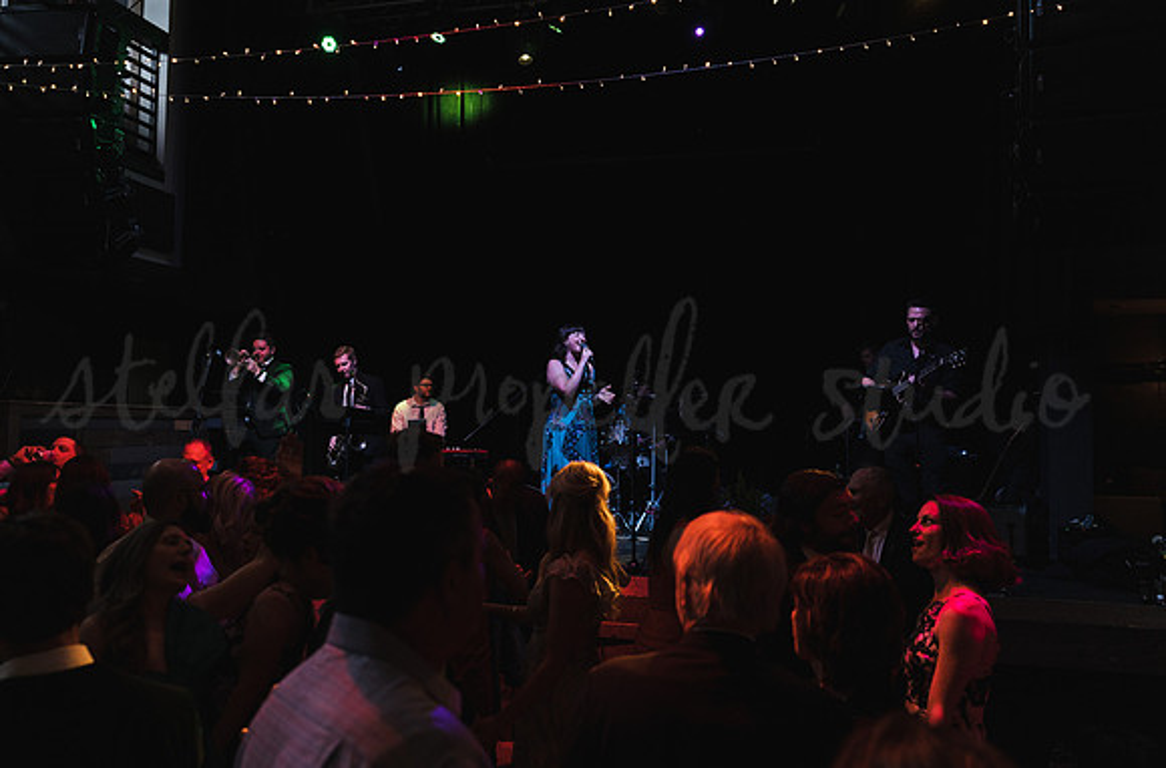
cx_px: 549
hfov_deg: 61.7
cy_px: 370
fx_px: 975
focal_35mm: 30
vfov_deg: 43.0
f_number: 2.8
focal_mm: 28
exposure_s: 1/200
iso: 640
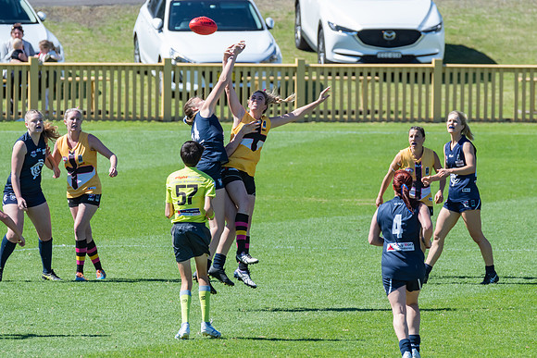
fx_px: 10420
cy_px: 177
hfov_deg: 3.0
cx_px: 272
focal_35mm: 698
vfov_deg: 2.0
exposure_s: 1/1000
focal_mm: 460
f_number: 10
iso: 800
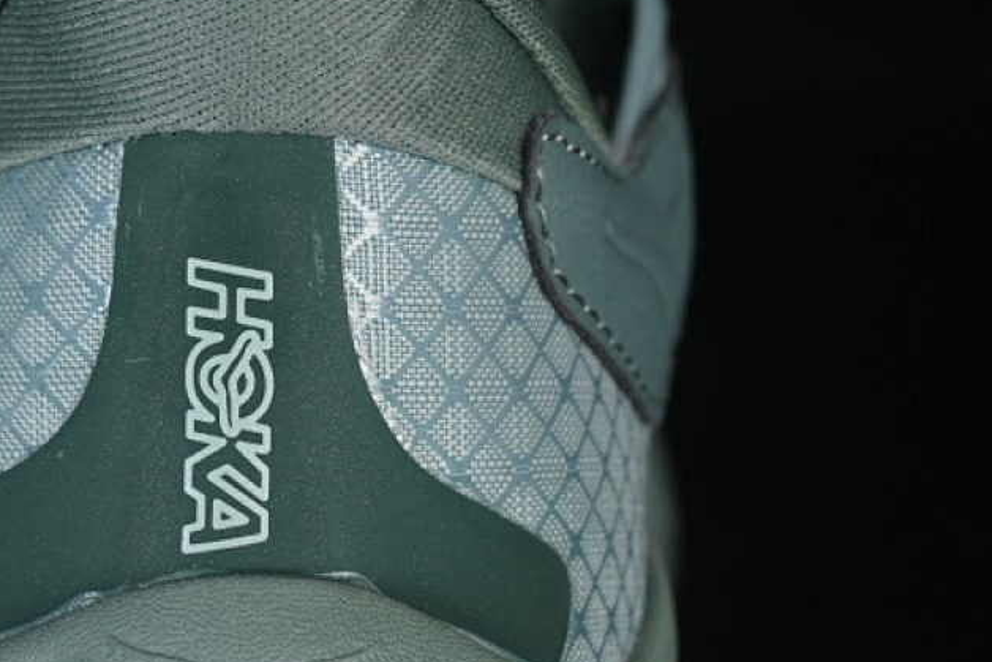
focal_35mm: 129
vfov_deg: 10.6
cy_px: 242
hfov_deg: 15.8
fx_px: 3555
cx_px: 220
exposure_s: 1/60
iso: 160
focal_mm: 50
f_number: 7.1
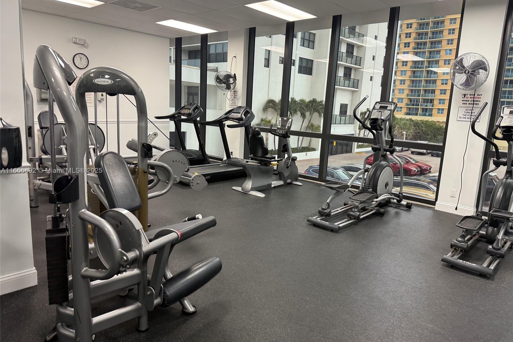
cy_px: 171
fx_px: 356
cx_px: 256
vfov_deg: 51.3
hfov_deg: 71.5
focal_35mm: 25
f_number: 1.78
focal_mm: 6.76
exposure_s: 1/60
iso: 160
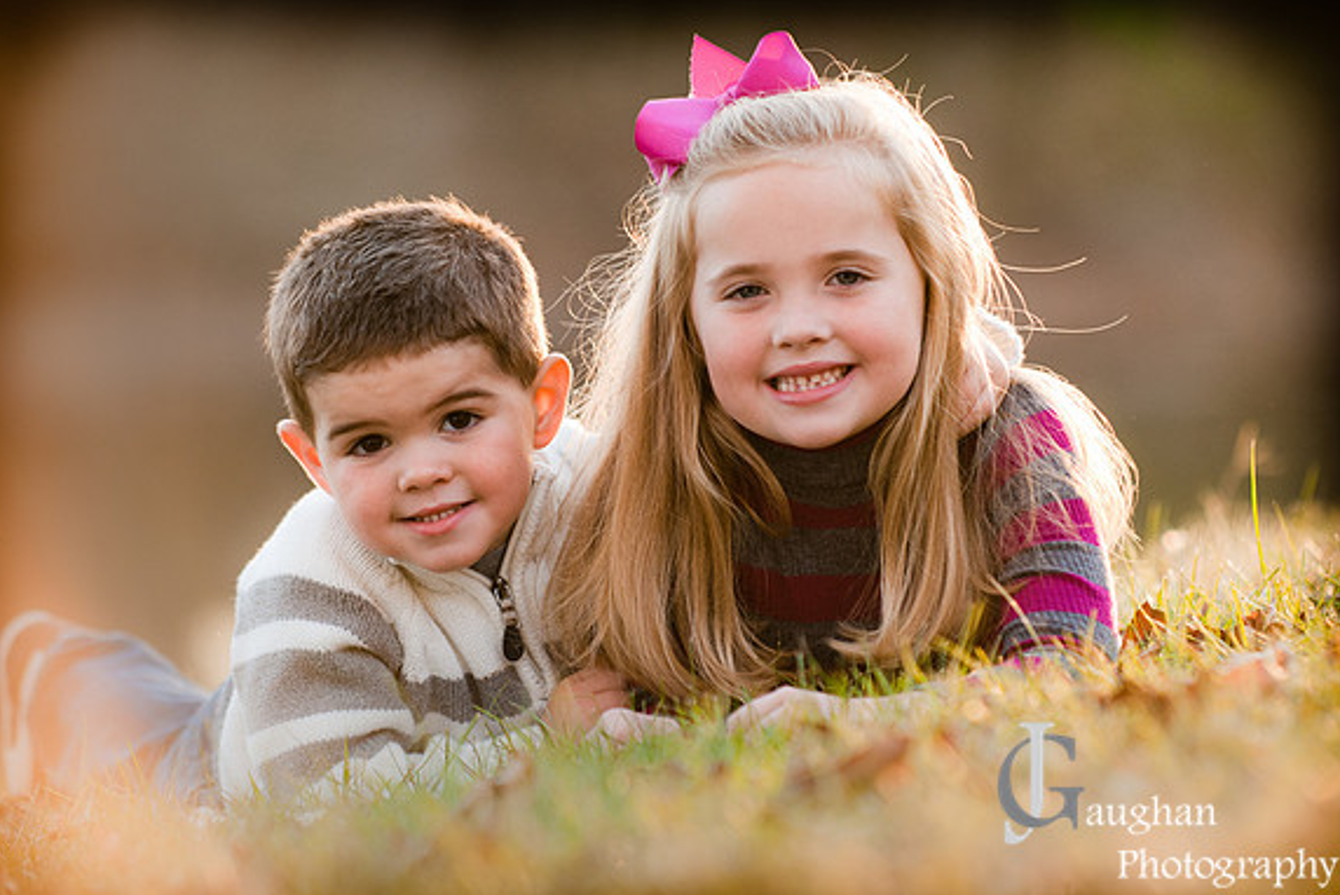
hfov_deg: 8.0
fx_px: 9608
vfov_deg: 5.3
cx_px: 672
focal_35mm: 258
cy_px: 449
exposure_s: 1/200
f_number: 3.2
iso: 400
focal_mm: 170
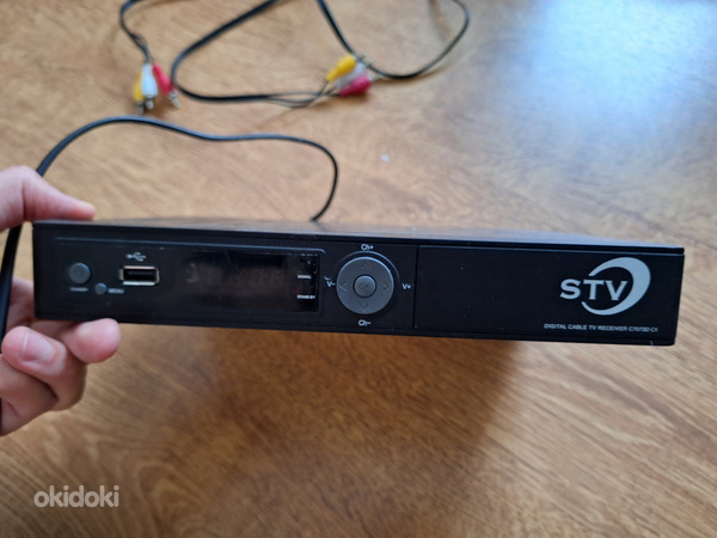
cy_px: 269
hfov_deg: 73.9
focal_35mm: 23
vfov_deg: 58.9
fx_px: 476
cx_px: 358
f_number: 1.8
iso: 400
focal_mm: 5.54
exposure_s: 1/25
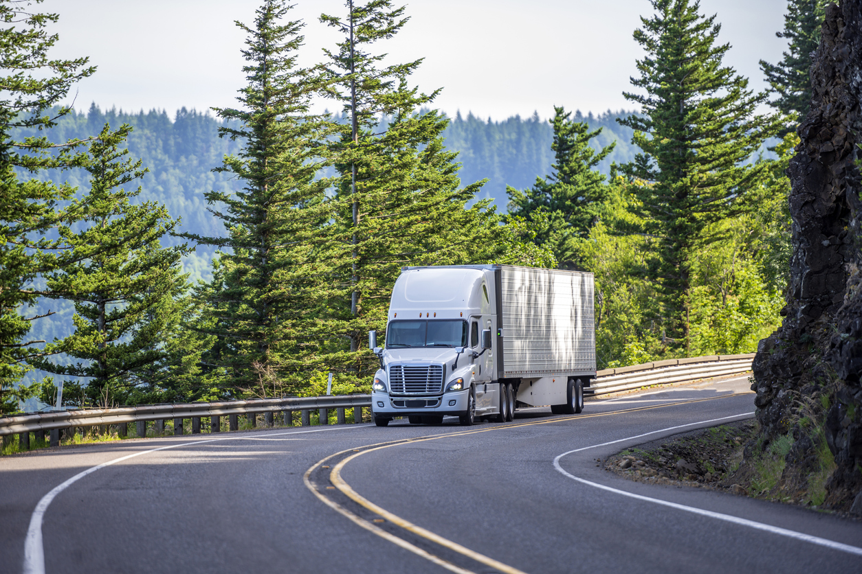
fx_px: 4789
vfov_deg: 6.9
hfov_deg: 10.3
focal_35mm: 200
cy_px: 287
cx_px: 431
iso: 100
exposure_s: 1/400
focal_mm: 200
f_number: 2.8
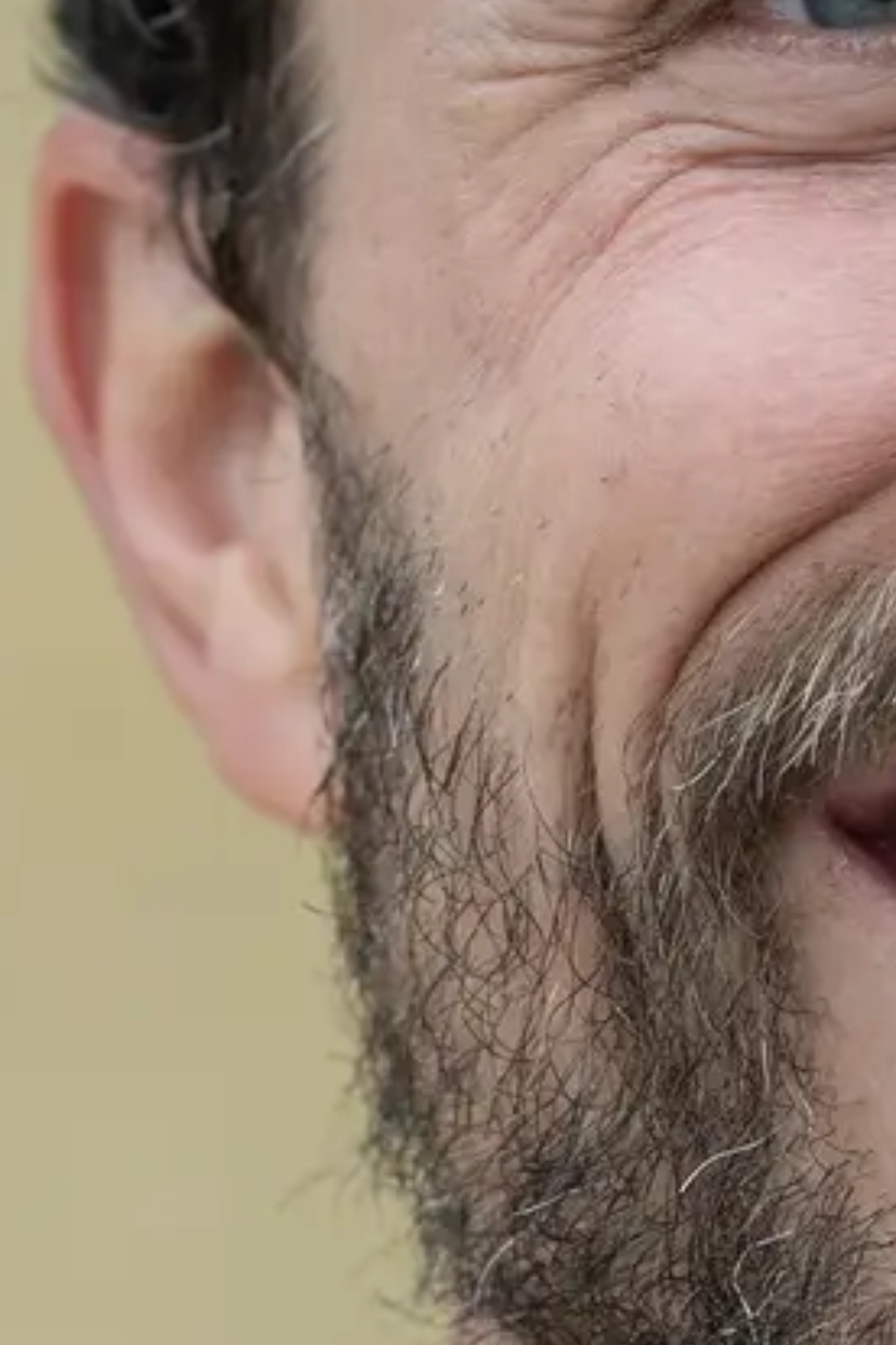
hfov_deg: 2.2
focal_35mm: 628
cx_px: 1170
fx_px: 23443
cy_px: 1189
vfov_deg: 3.3
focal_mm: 135
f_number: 3.5
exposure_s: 1/250
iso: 500
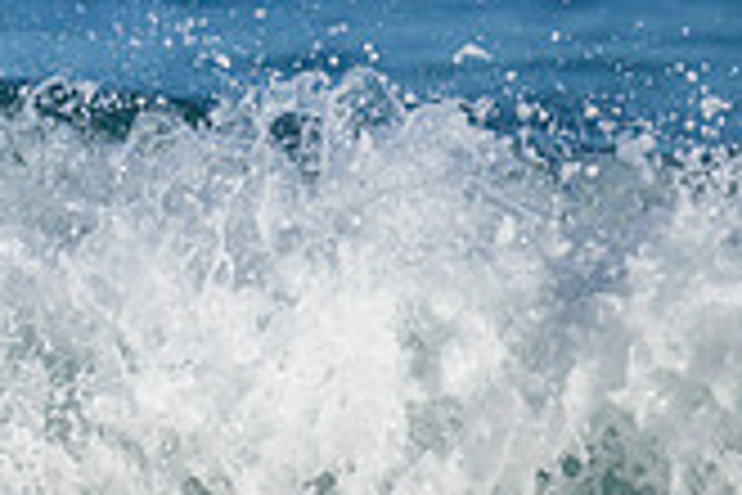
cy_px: 204
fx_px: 65538
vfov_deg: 0.4
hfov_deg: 0.6
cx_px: -552
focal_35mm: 3180
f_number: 8
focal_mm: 800
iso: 360
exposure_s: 1/2000
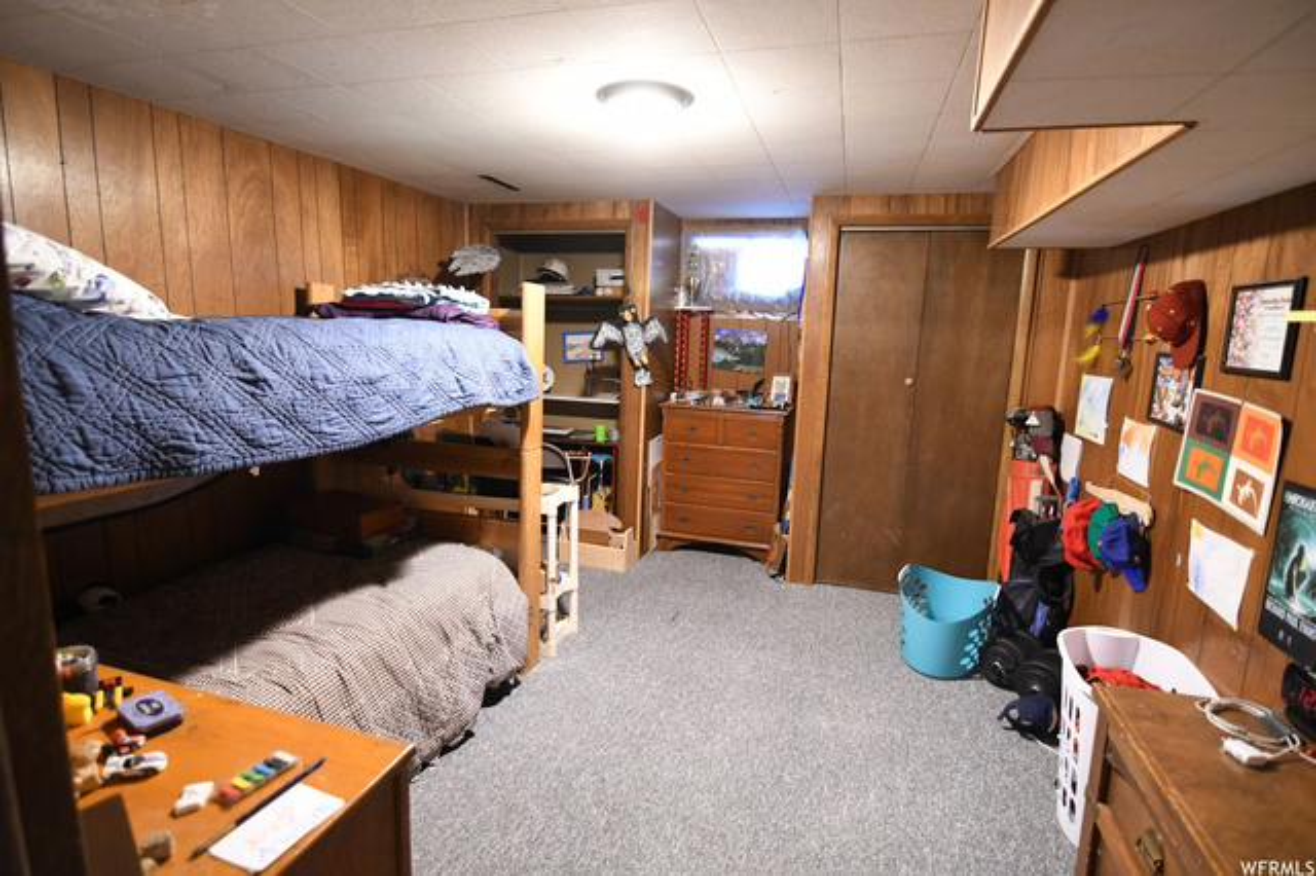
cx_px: 658
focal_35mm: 18
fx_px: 658
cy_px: 438
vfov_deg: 67.3
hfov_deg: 90.0
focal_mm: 12
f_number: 2.8
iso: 1600
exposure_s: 1/20
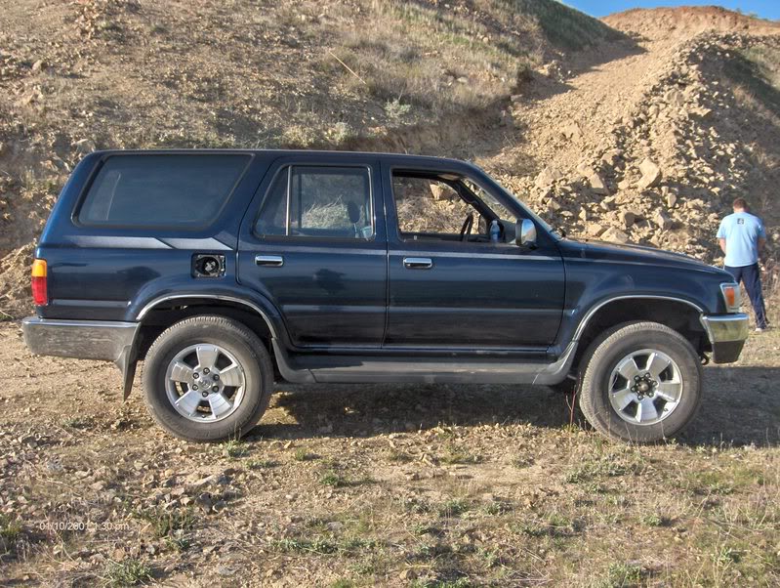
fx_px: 880
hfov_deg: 47.8
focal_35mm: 39
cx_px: 390
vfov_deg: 36.9
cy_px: 294
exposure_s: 1/312
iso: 100
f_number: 4.8
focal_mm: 8
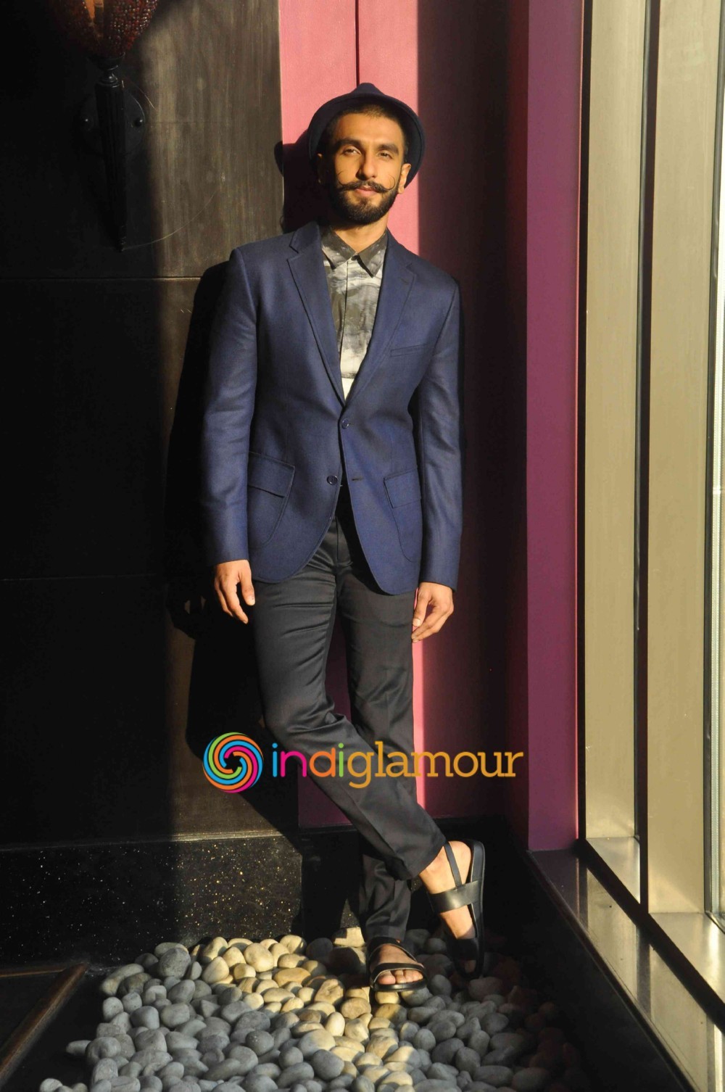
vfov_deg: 29.9
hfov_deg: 20.1
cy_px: 546
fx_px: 2045
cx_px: 362
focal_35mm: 68
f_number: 10
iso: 1000
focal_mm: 45
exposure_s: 1/125
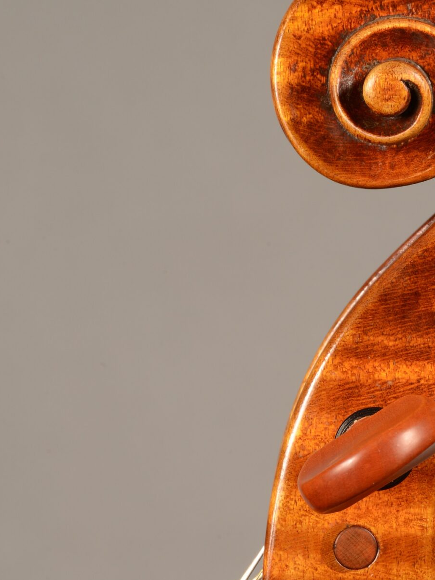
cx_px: 400
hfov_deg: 6.9
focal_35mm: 215
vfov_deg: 9.2
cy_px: 324
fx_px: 3603
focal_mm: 105
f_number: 22
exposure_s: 1
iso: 100
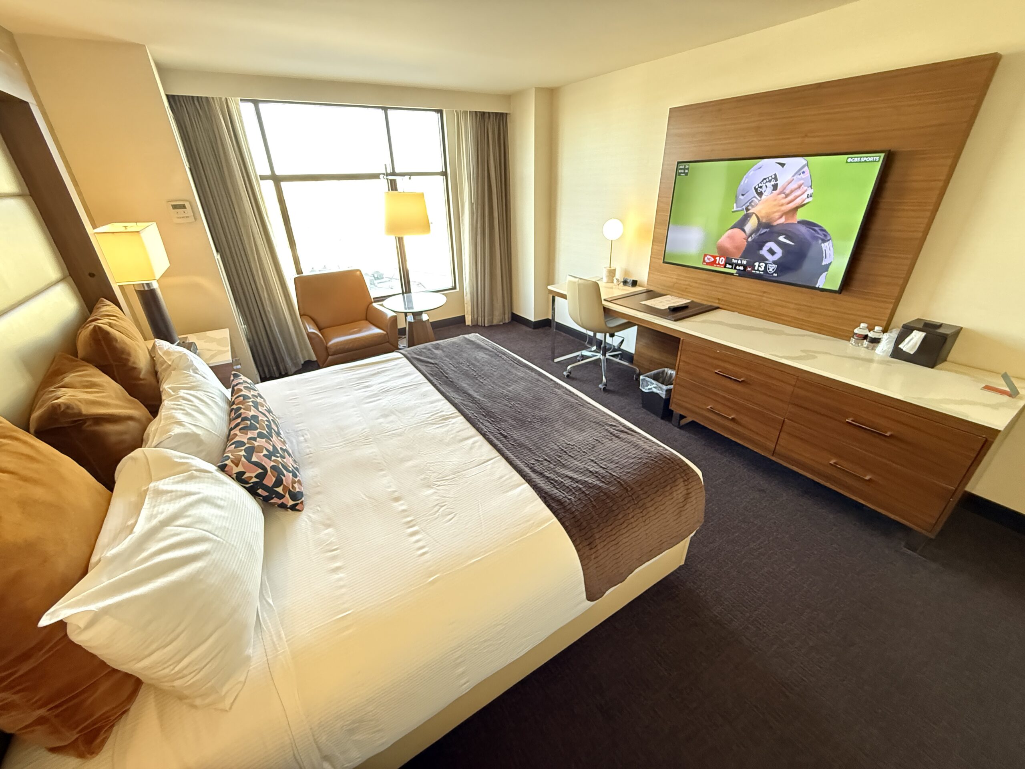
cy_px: 384
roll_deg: +0.9
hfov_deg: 102.1
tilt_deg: -26.1
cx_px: 512
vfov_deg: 85.7
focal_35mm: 14
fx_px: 415
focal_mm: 2.22
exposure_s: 1/60
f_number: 2.2
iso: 1000
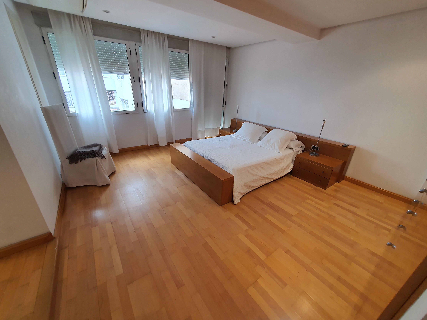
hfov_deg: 106.2
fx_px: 160
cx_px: 214
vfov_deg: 89.9
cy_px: 160
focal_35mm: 13
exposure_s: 1/50
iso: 125
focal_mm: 1.8
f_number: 2.2
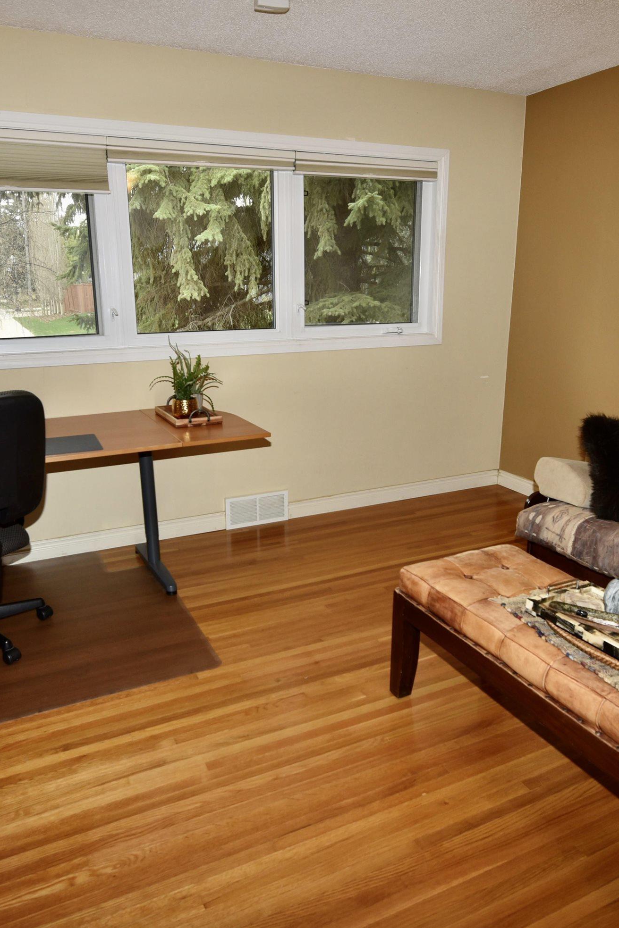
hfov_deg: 51.3
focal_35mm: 25
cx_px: 301
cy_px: 460
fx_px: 645
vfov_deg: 71.5
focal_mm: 16
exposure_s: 1/60
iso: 400
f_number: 5.6
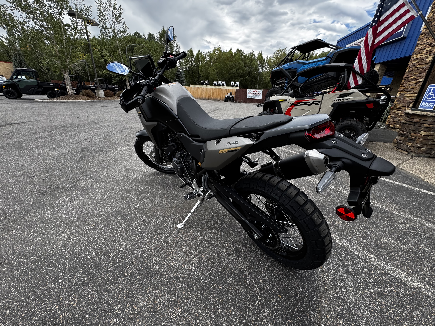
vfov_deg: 85.7
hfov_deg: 102.1
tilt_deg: -23.6
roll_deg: -1.8
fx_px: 176
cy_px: 163
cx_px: 218
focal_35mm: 14
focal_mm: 2.22
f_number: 2.2
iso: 40
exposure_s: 1/248
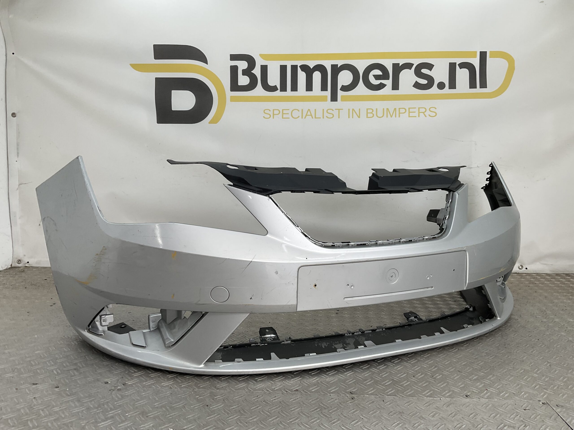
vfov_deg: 48.2
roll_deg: +1.3
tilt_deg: -10.4
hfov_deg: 61.7
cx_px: 287
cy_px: 215
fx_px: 481
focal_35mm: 29
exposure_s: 1/247
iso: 16
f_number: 1.8
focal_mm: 3
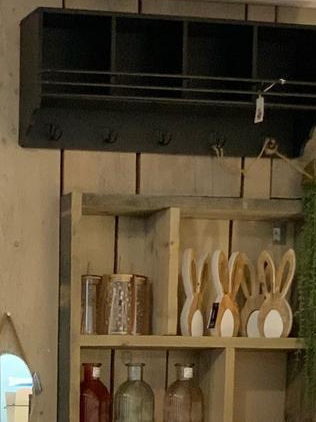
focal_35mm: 132
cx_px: -32
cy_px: 707
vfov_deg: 13.7
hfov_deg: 11.1
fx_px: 1608
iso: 200
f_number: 1.8
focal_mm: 3
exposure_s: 1/50
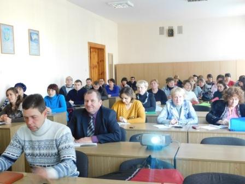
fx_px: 318
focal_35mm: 45
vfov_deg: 32.2
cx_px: 122
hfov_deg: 42.1
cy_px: 92
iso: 400
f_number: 3.7
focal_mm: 8
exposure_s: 1/13
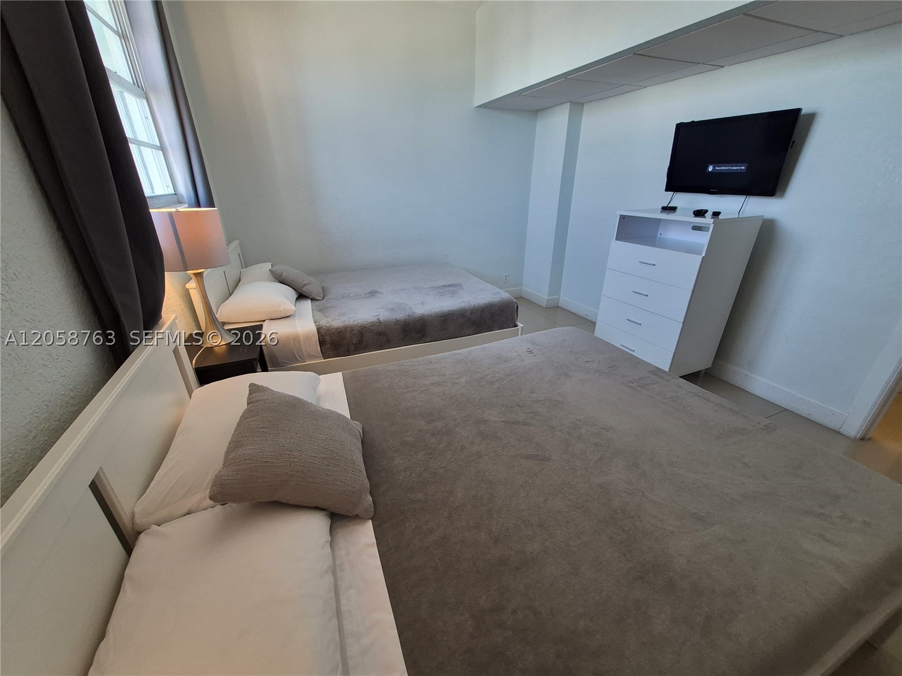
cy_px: 338
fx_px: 339
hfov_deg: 106.2
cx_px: 451
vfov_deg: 89.9
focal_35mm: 13
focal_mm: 1.74
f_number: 2.2
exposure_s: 1/60
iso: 160
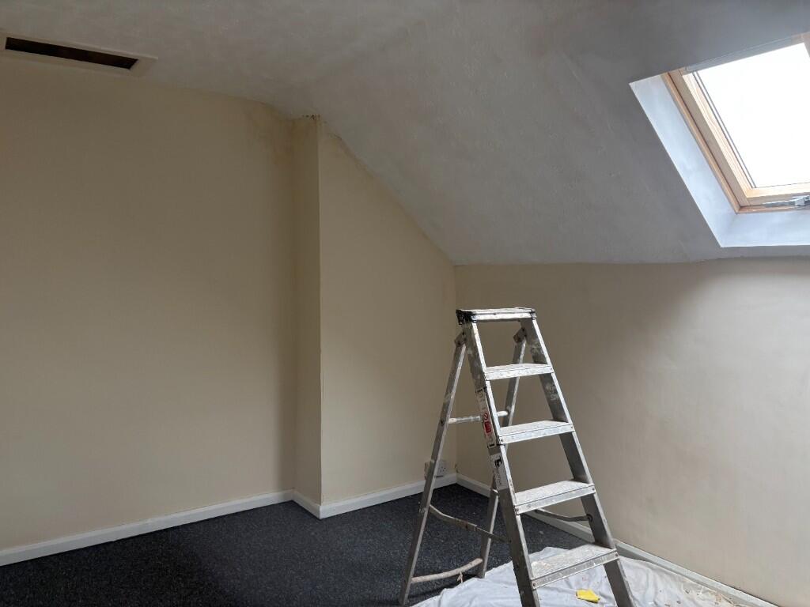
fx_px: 608
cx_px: 405
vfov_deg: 53.1
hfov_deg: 67.3
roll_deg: +1.7
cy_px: 304
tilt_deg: -4.1
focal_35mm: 26
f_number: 1.6
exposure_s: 1/60
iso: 125
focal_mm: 5.96
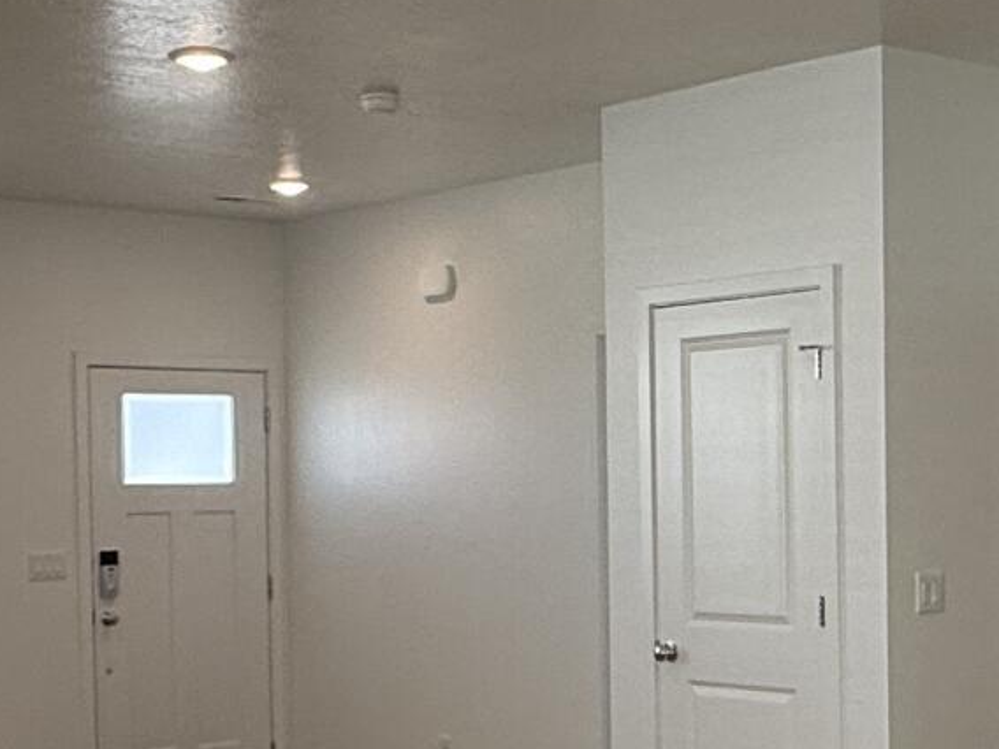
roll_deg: +0.3
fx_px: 2136
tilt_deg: -0.9
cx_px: 628
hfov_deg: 26.2
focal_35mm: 74
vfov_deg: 19.8
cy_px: 547
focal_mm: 2.22
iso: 64
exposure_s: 1/120
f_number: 2.2
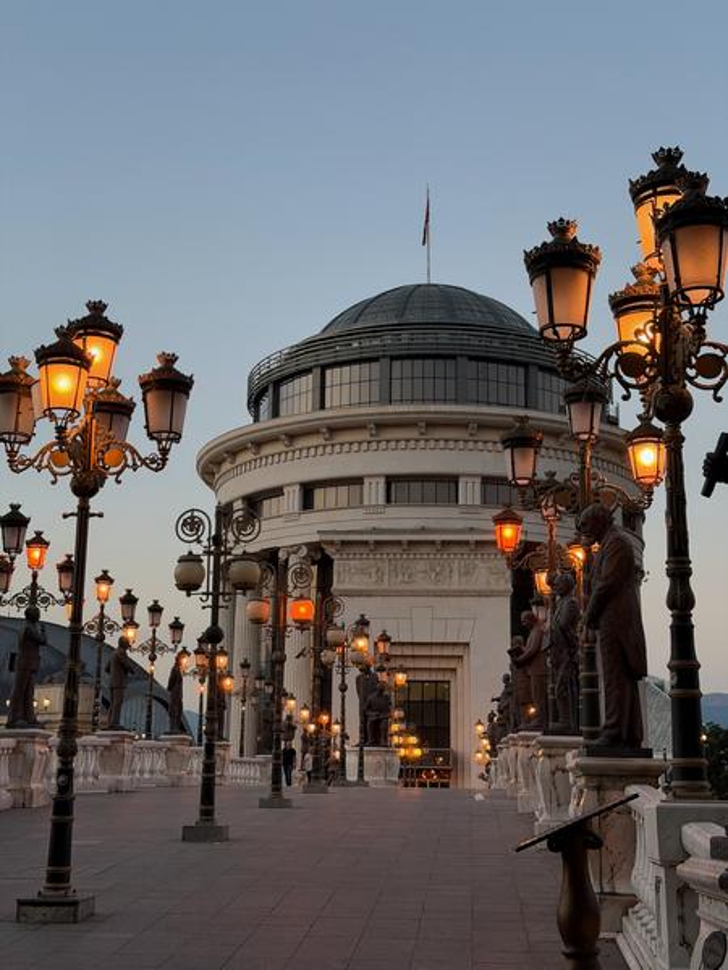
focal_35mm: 48
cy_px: 485
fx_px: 1346
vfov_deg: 39.7
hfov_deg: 30.3
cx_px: 364
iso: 64
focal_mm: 6.76
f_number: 1.78
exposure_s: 1/100
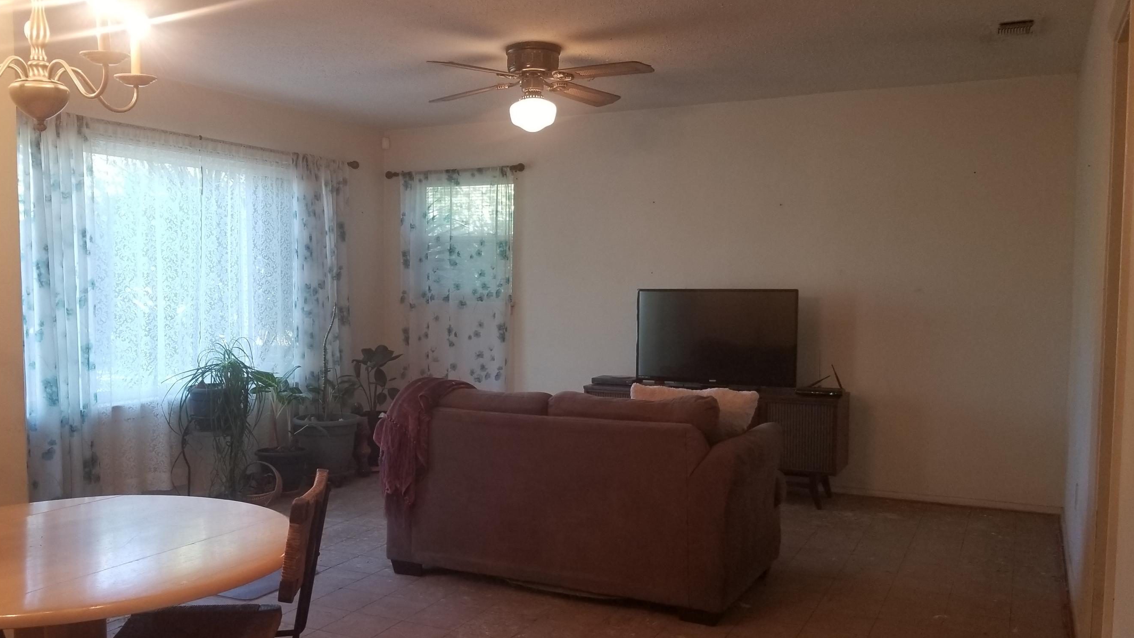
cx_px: 498
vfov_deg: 36.6
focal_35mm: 32
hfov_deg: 60.8
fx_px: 962
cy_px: 363
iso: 125
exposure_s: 1/60
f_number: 1.7
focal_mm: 4.25
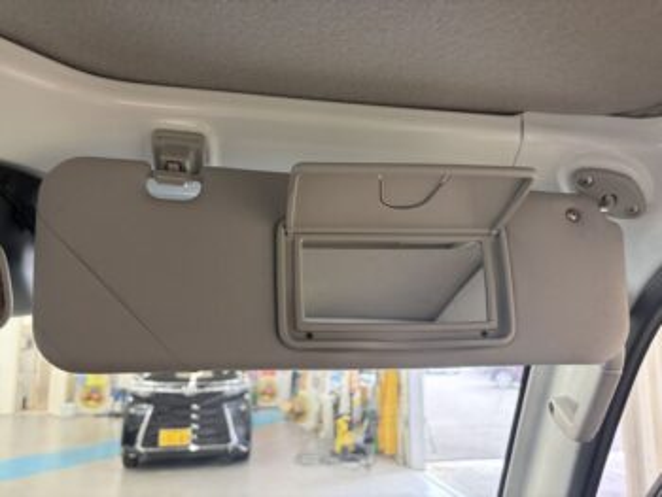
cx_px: 331
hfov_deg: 67.3
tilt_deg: +11.3
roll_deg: +0.7
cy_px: 248
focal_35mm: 26
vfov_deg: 53.1
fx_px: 498
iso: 200
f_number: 1.6
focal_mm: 5.96
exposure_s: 1/50
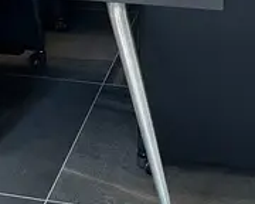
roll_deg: +1.4
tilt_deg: -12.8
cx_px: 108
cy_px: -130
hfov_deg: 21.2
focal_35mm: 90
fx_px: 679
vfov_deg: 15.3
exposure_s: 1/75
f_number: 1.6
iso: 125
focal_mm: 5.1
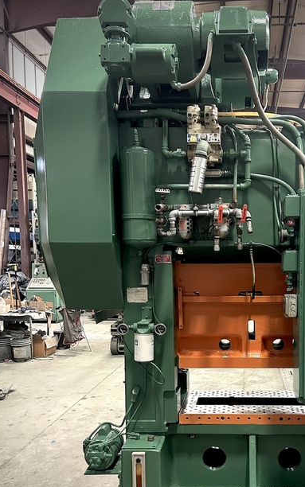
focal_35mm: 36
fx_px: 478
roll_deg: +1.2
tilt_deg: -5.8
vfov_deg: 53.2
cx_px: 235
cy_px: 312
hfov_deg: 34.5
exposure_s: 1/40
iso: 500
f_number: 1.5
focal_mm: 5.7
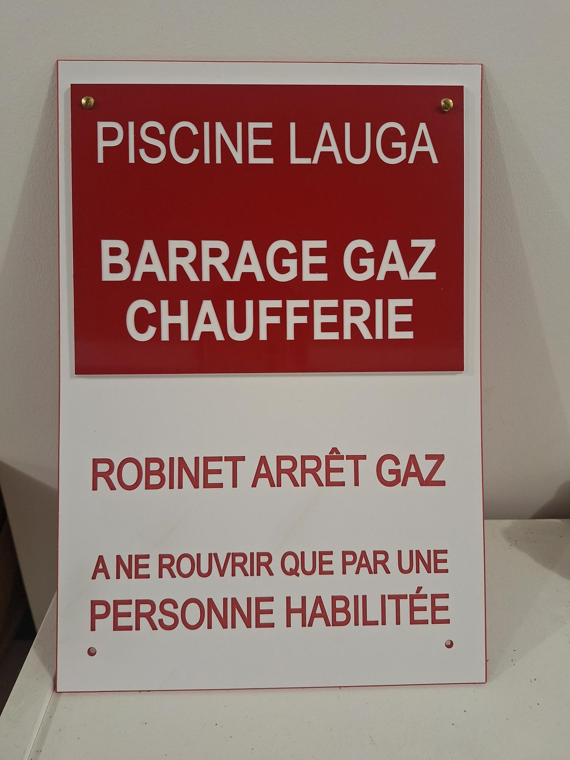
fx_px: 505
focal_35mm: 23
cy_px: 380
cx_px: 285
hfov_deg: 58.9
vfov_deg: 73.9
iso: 160
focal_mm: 5.54
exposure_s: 1/50
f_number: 1.8
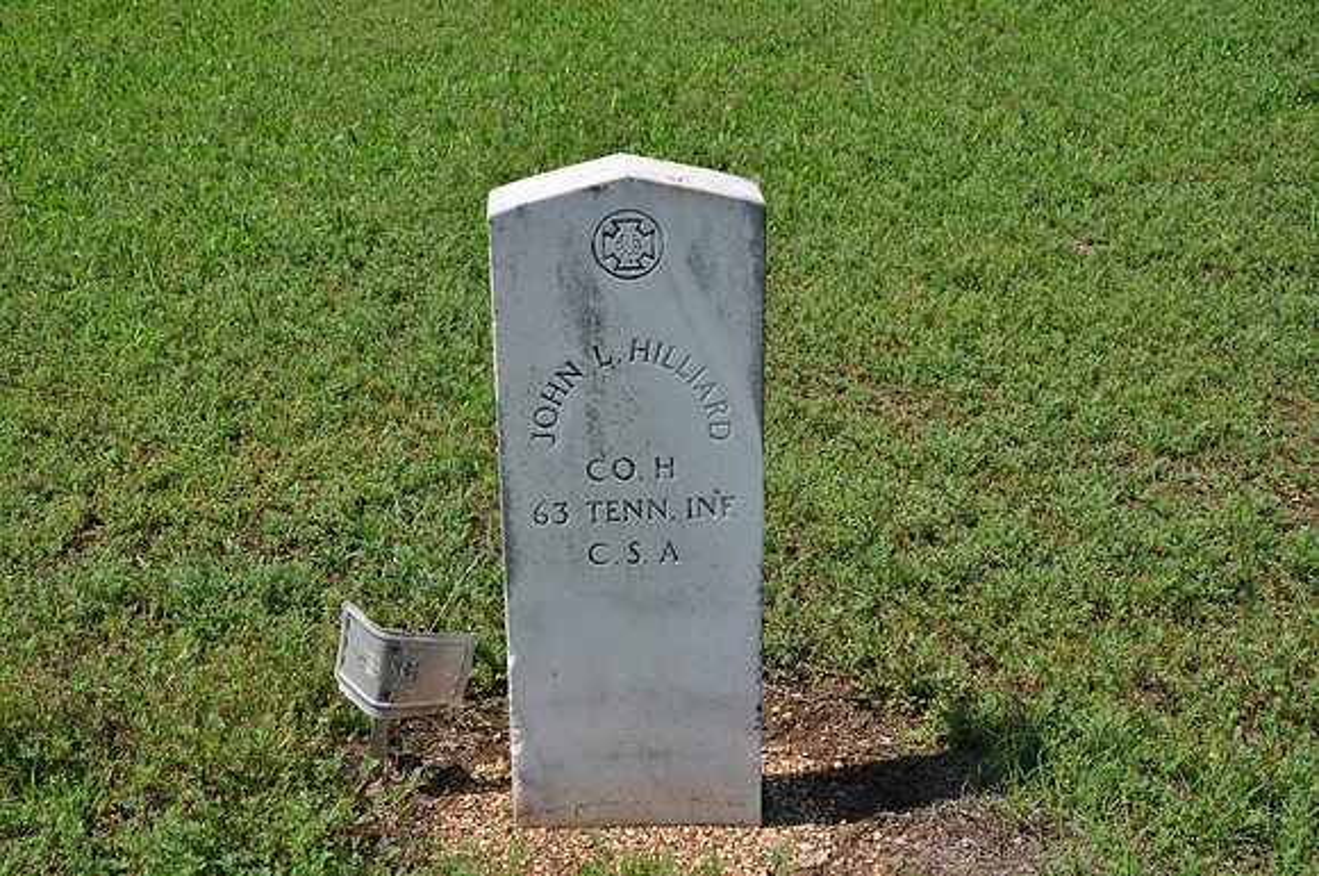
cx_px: 660
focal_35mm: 52
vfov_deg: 25.7
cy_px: 438
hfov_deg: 37.9
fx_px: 1921
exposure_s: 1/320
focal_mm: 35
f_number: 9
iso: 200
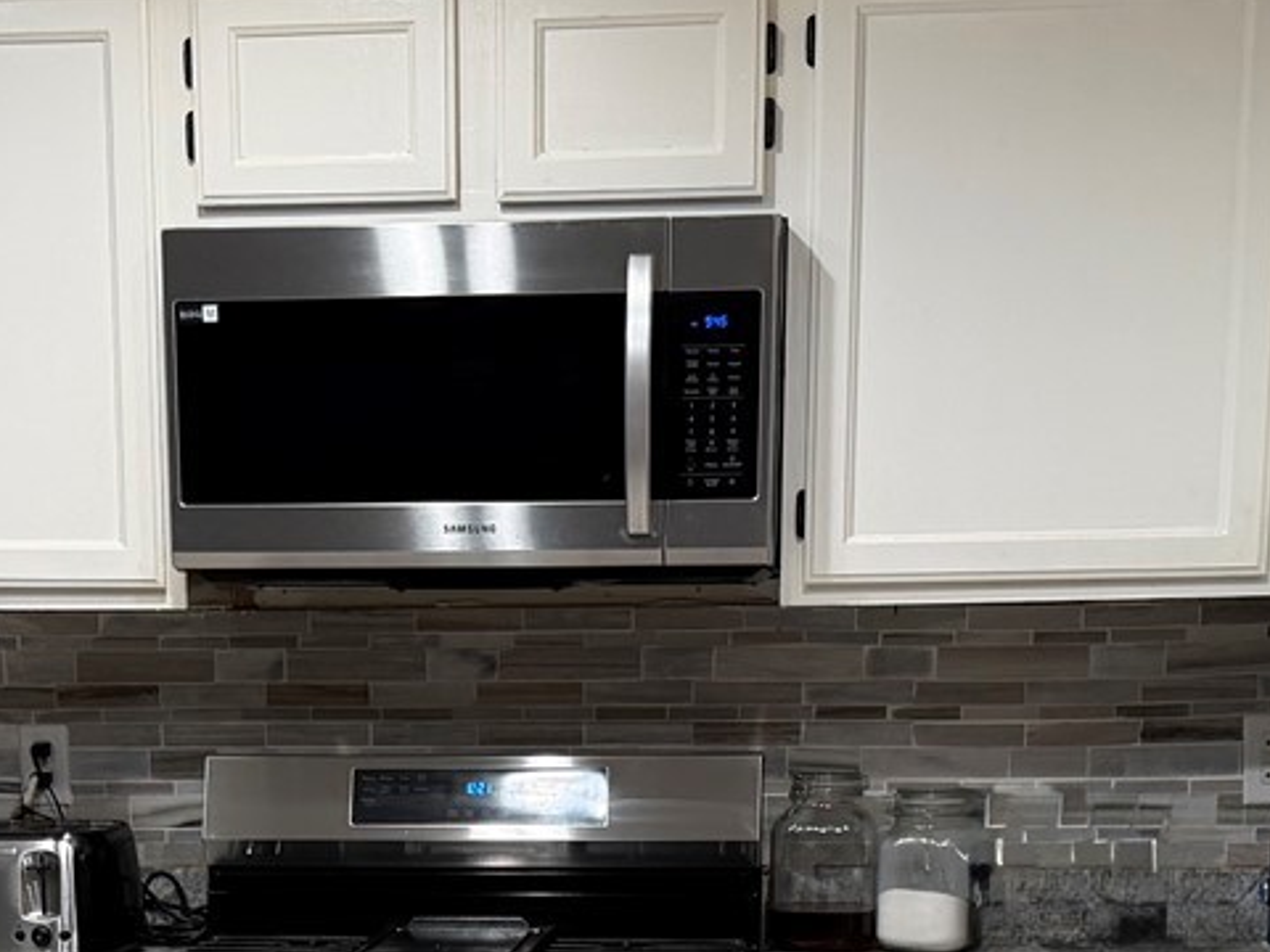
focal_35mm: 80
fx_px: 2935
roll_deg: +0.1
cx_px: 452
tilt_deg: -12.6
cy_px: 1232
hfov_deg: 24.3
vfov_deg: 17.3
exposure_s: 1/60
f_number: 1.78
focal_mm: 6.76
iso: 125
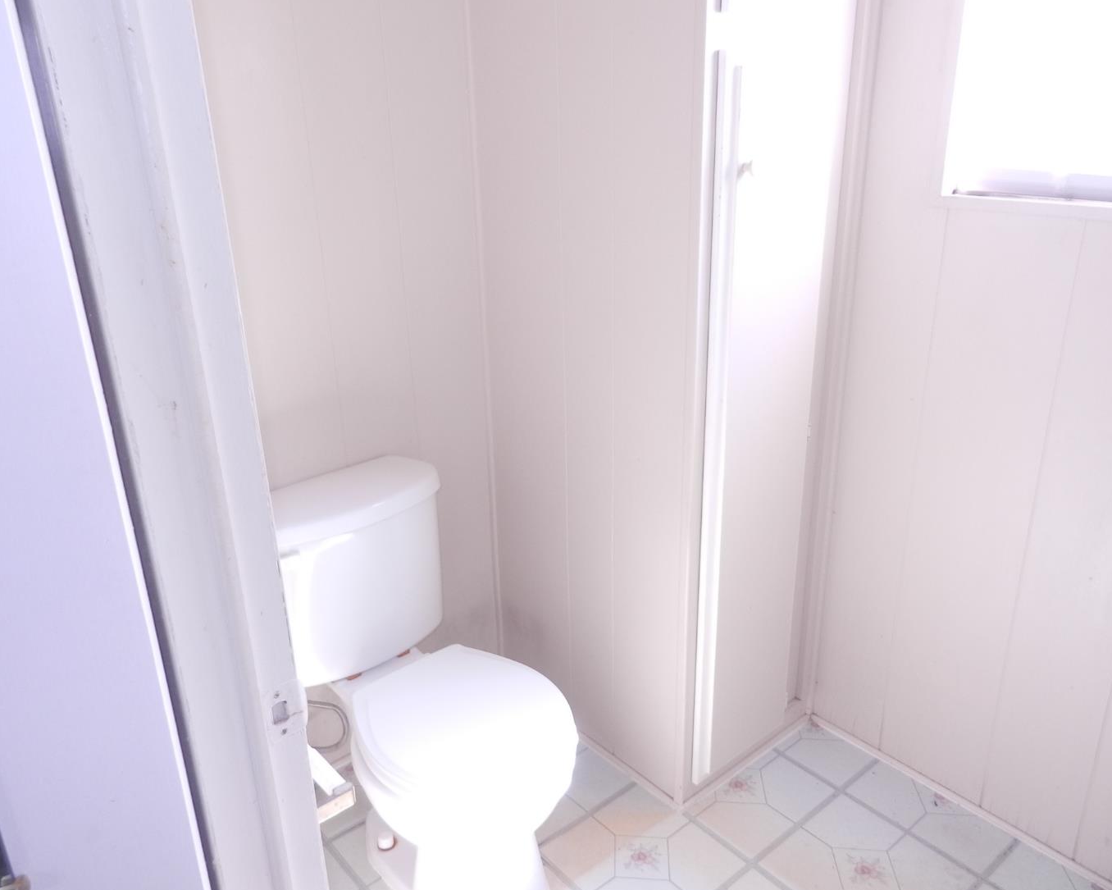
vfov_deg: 53.2
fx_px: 889
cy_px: 432
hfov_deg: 64.0
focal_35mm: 27
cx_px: 522
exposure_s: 1/30
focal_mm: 4.5
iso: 160
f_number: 3.5
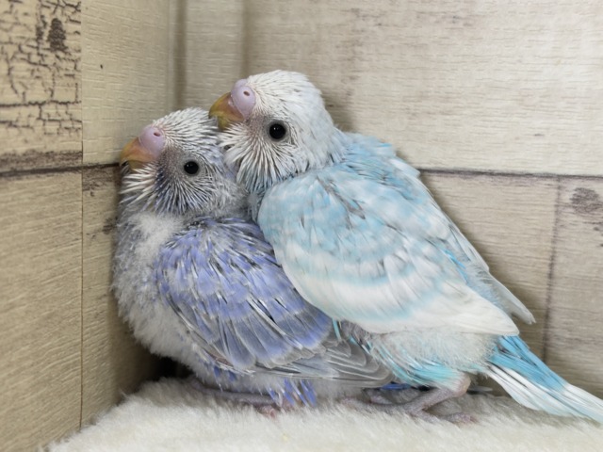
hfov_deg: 36.8
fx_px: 906
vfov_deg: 28.0
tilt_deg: -7.9
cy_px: 226
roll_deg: -1.9
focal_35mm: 52
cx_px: 302
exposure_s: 1/50
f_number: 1.6
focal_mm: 5.96
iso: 50
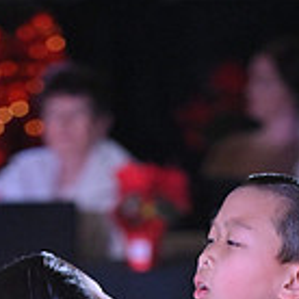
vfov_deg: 2.7
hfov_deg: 2.7
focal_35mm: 644
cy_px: 618
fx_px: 6293
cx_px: 131
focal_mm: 180
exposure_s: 1/400
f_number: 5
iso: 4000
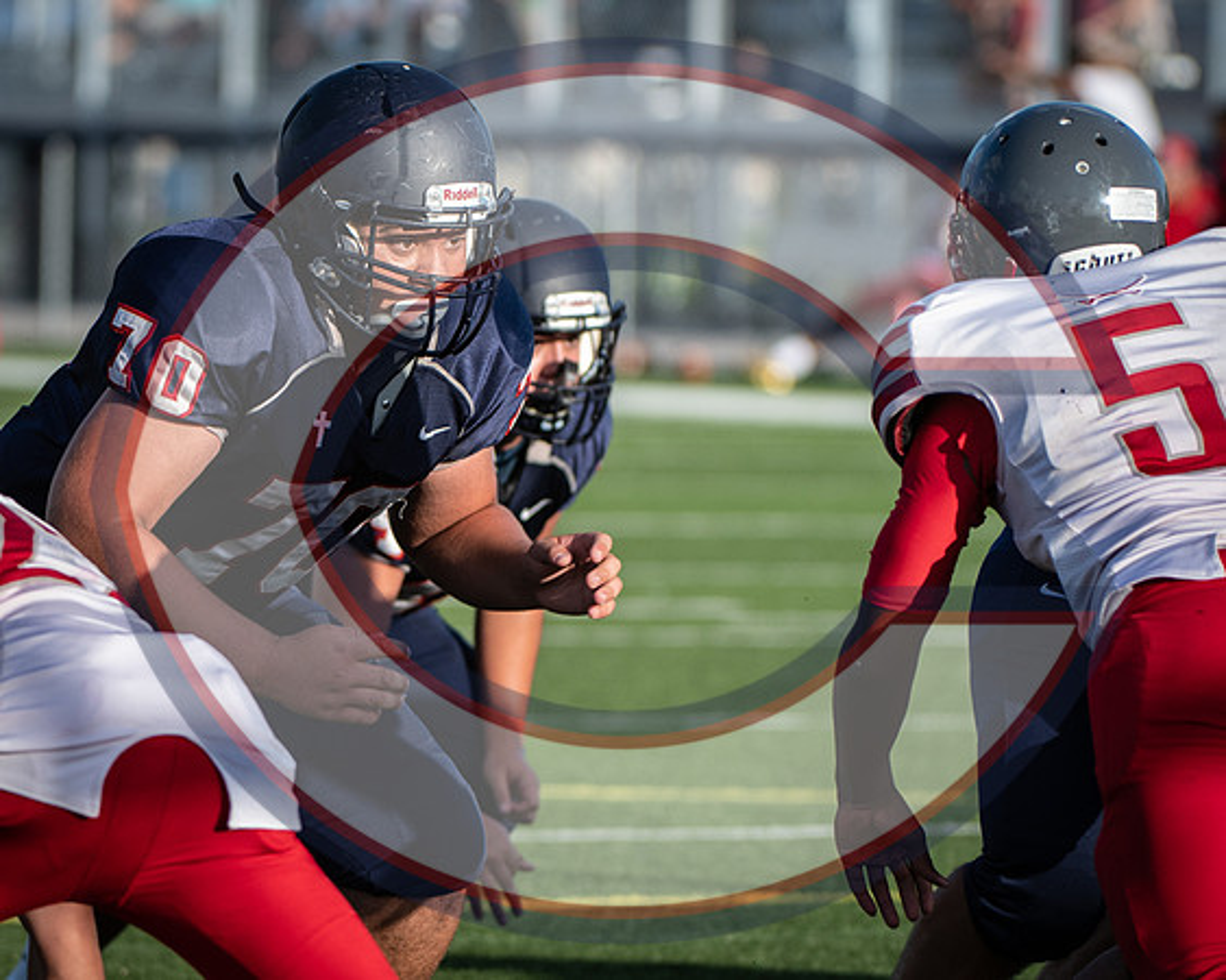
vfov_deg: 3.7
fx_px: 15148
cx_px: 365
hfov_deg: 4.6
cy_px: 459
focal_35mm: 418
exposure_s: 1/1000
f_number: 4
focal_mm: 210
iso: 200
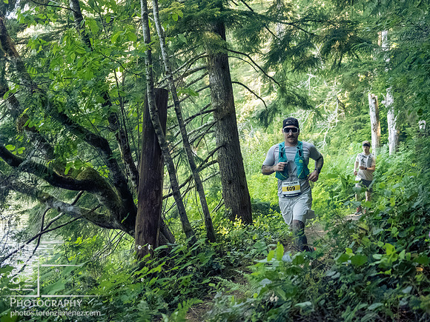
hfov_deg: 31.2
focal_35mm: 62
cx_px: 215
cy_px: 161
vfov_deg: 23.7
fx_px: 770
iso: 6400
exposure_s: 1/1250
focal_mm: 31
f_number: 2.8
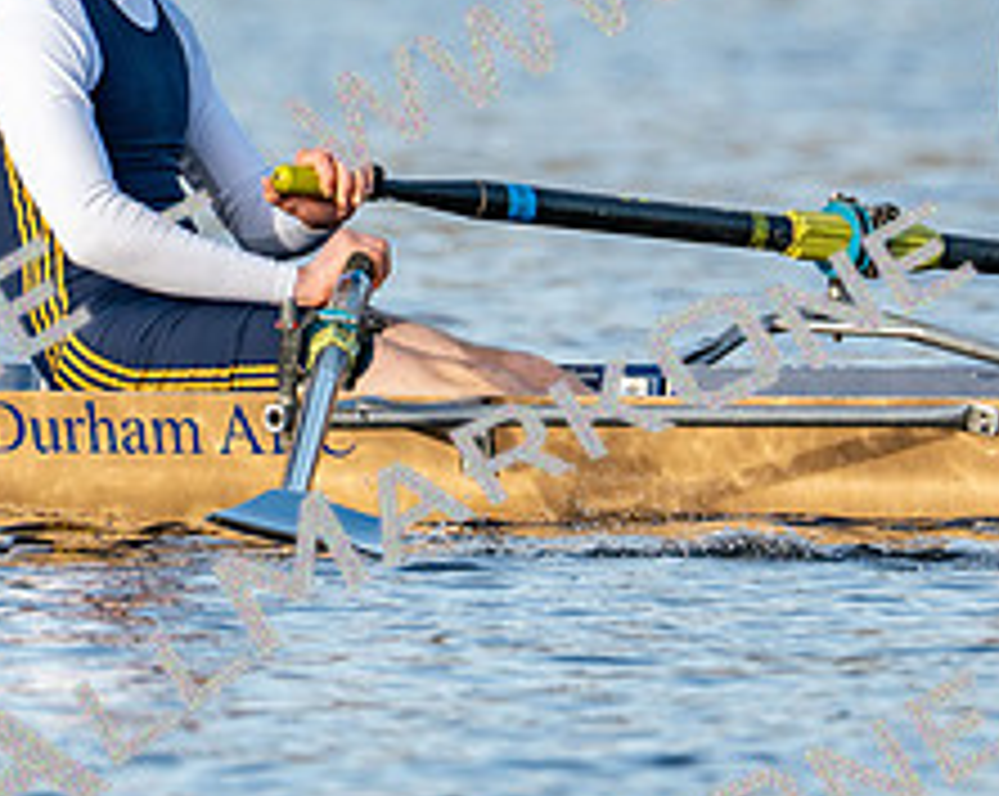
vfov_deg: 1.0
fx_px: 43494
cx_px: 842
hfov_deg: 1.3
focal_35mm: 1473
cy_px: 187
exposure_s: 1/2000
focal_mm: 600
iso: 1000
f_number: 6.3
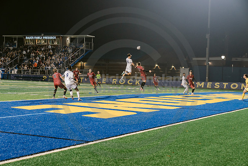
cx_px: 124
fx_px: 482
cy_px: 83
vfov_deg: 19.5
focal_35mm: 70
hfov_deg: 28.8
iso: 2500
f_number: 4.5
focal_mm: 70
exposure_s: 1/200
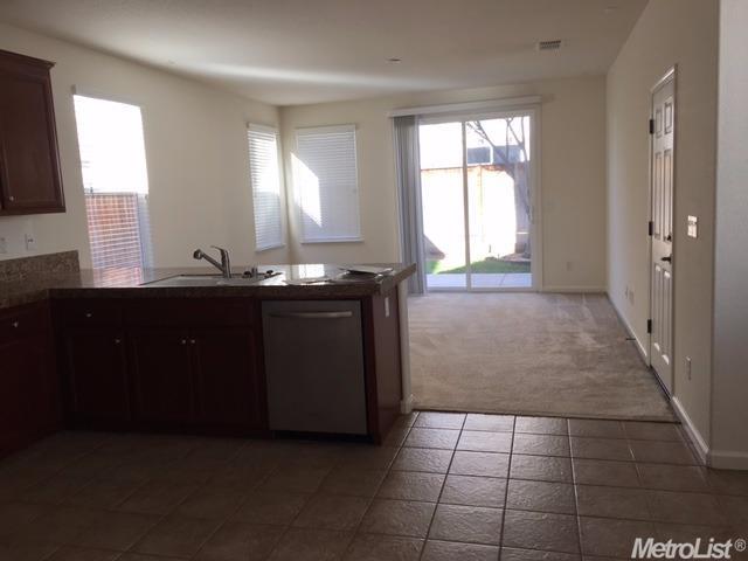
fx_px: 627
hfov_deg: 61.7
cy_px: 280
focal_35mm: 29
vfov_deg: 48.2
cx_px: 374
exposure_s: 1/60
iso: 25
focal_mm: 4.15
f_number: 2.2
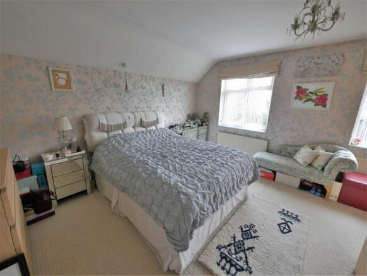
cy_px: 138
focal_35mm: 14
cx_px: 184
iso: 1000
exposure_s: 1/125
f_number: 4
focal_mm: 7
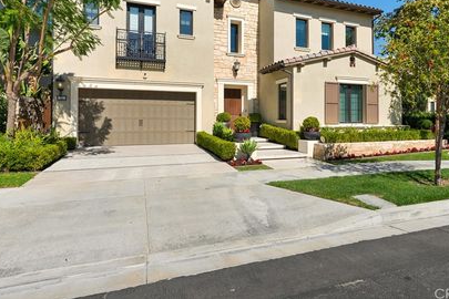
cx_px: 243
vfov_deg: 58.9
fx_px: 262
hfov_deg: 81.0
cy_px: 117
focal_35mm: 21
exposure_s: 1/320
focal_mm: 17
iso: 100
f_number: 9
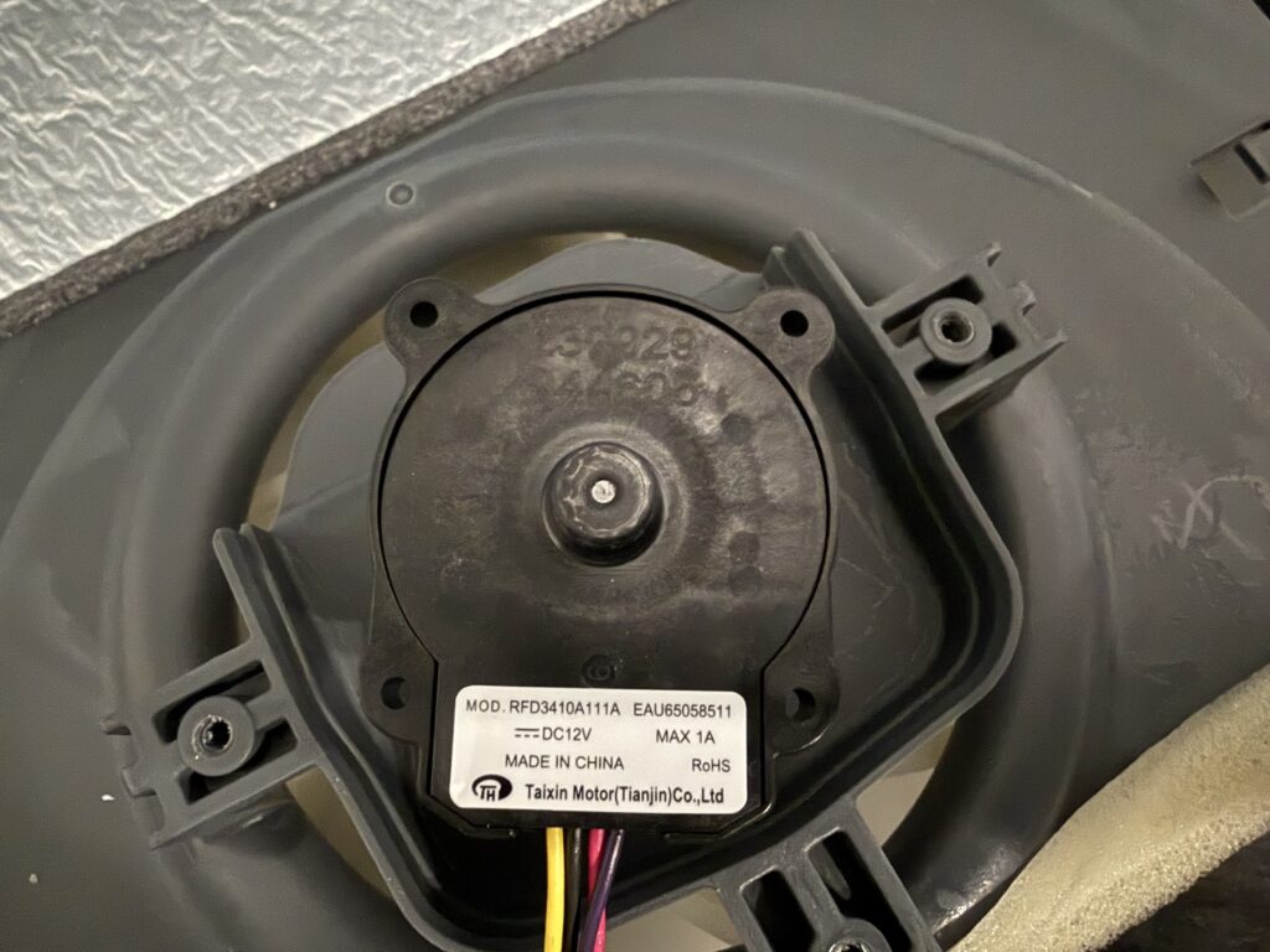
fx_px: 881
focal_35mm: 24
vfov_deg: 56.8
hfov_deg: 71.6
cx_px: 635
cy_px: 476
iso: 640
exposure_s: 1/15
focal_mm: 2.22
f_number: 2.2
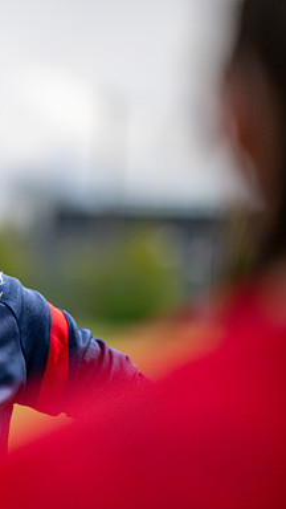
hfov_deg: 4.2
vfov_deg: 7.6
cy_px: 255
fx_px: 3842
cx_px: -85
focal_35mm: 285
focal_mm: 180
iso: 500
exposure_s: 1/5000
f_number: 2.8
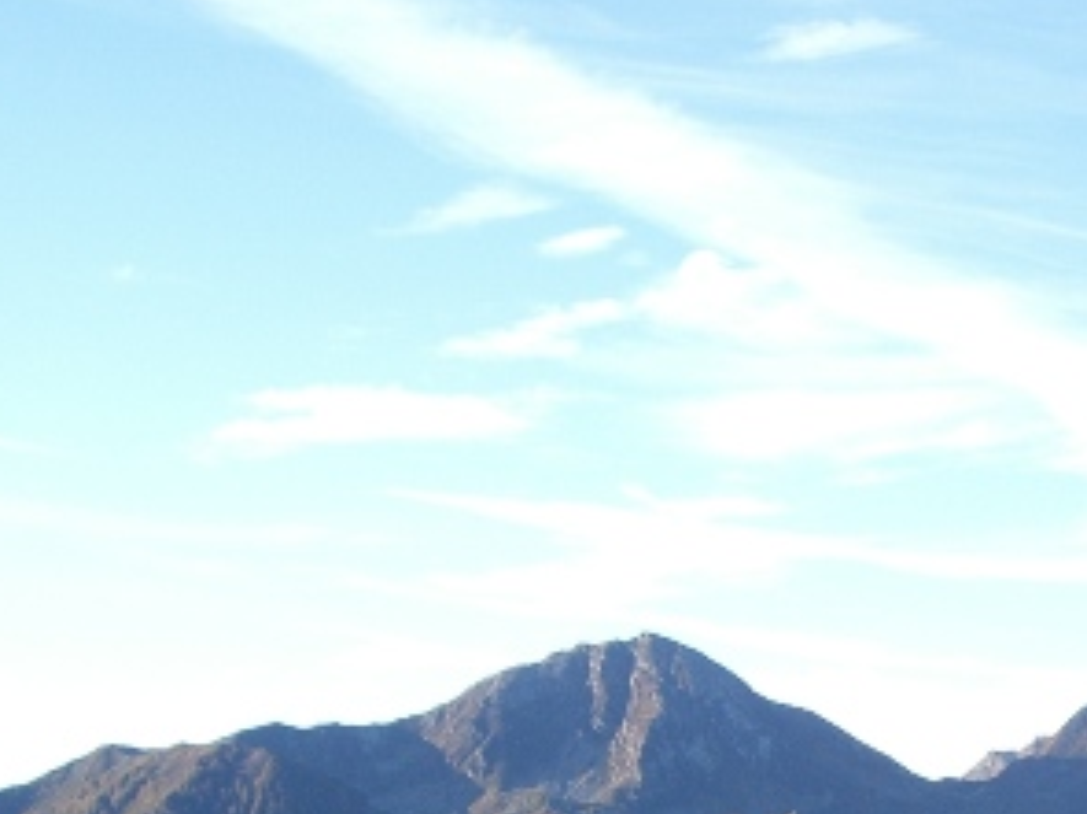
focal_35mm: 103
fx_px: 3233
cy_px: 947
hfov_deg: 18.3
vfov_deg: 14.0
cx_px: 1212
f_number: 4.3
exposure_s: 1/160
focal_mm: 6.2
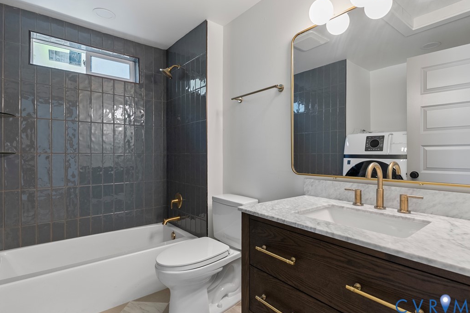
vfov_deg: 65.8
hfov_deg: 88.3
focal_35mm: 19
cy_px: 154
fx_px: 242
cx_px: 246
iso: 800
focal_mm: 17.5
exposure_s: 1/8
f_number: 8
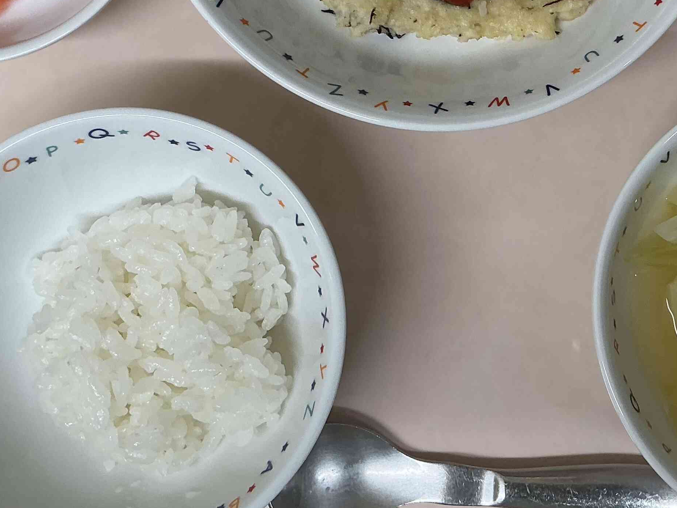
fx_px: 1056
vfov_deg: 26.6
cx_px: 424
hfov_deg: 35.3
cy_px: 111
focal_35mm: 54
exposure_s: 1/60
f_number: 1.8
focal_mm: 3
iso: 40
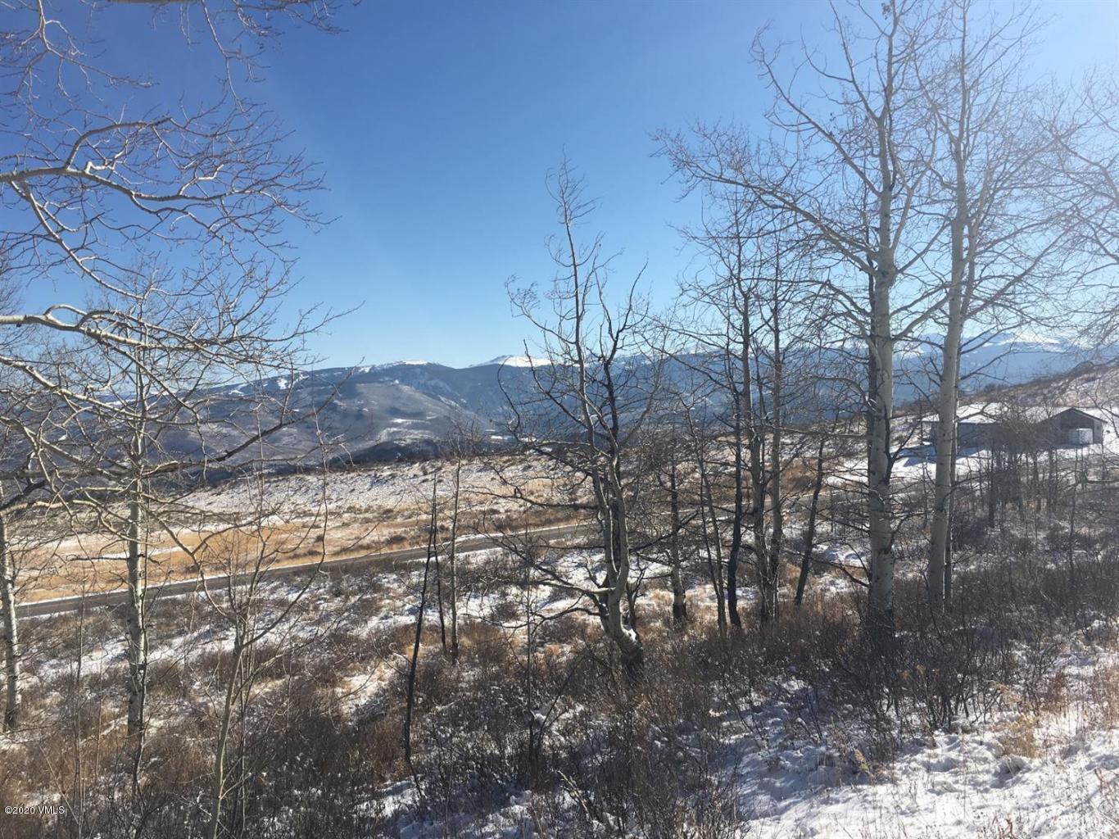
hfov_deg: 61.7
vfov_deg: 48.2
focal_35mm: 29
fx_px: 937
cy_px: 420
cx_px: 560
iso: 25
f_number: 2.2
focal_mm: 4.15
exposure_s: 1/1789
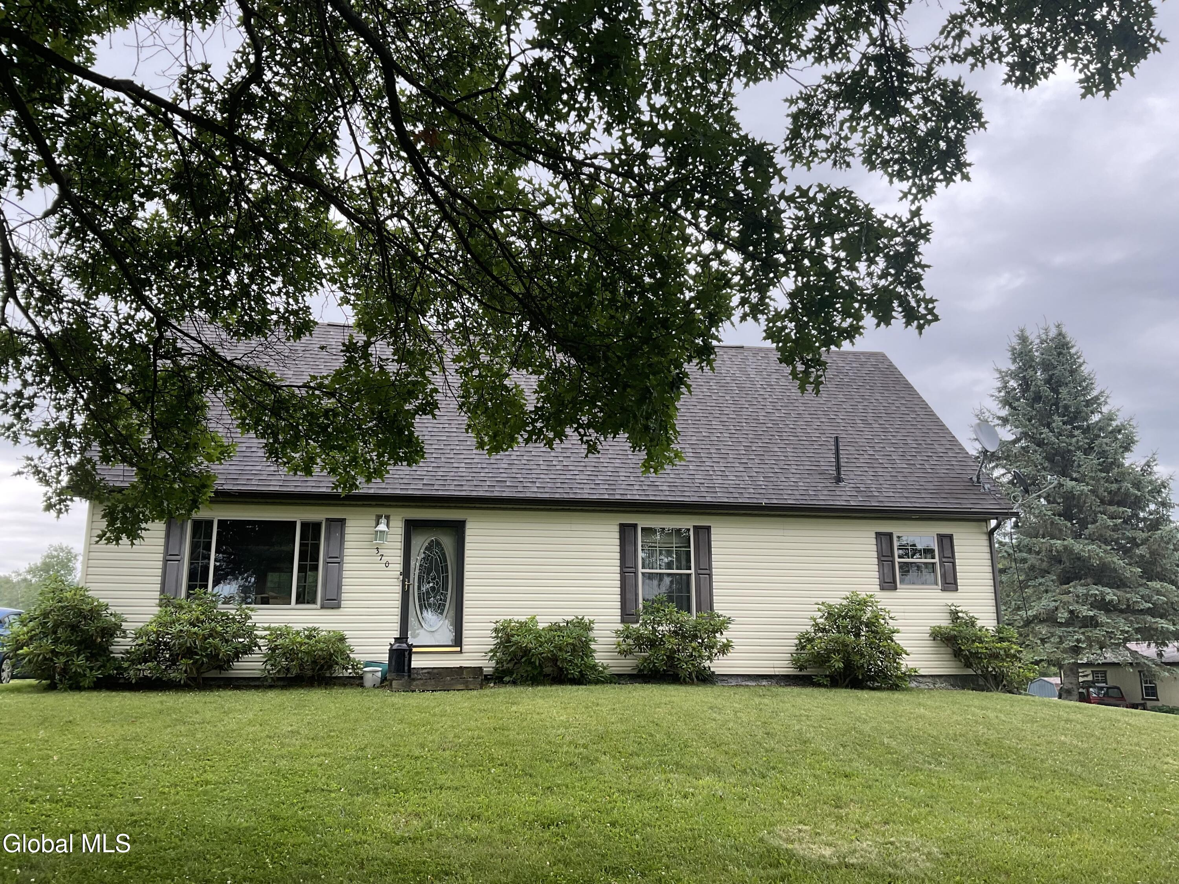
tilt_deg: +13.6
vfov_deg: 48.2
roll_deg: -0.8
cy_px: 442
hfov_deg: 61.7
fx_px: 988
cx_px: 590
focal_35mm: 29
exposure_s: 1/165
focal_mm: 3
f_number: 1.8
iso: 16
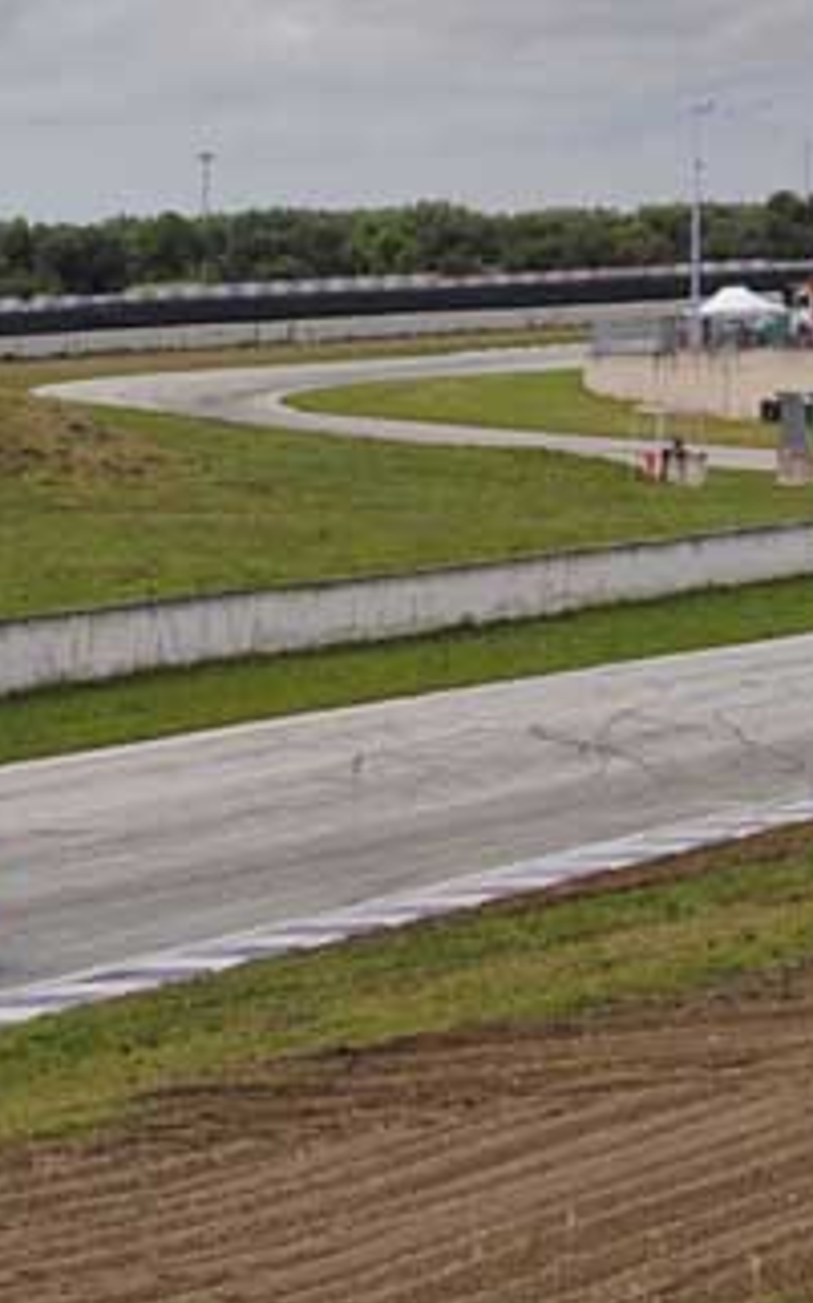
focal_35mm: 81
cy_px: 652
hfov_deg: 16.1
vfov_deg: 25.6
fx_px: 2866
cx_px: 558
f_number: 8
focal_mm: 35
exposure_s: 1/250
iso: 100
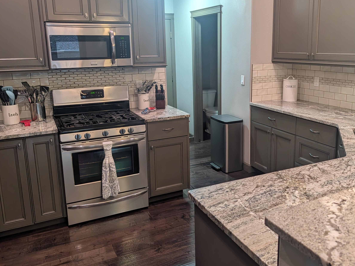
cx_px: 210
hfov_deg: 58.0
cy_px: 116
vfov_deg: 45.3
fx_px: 318
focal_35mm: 31
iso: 113
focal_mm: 6.9
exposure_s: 1/60
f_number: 1.68
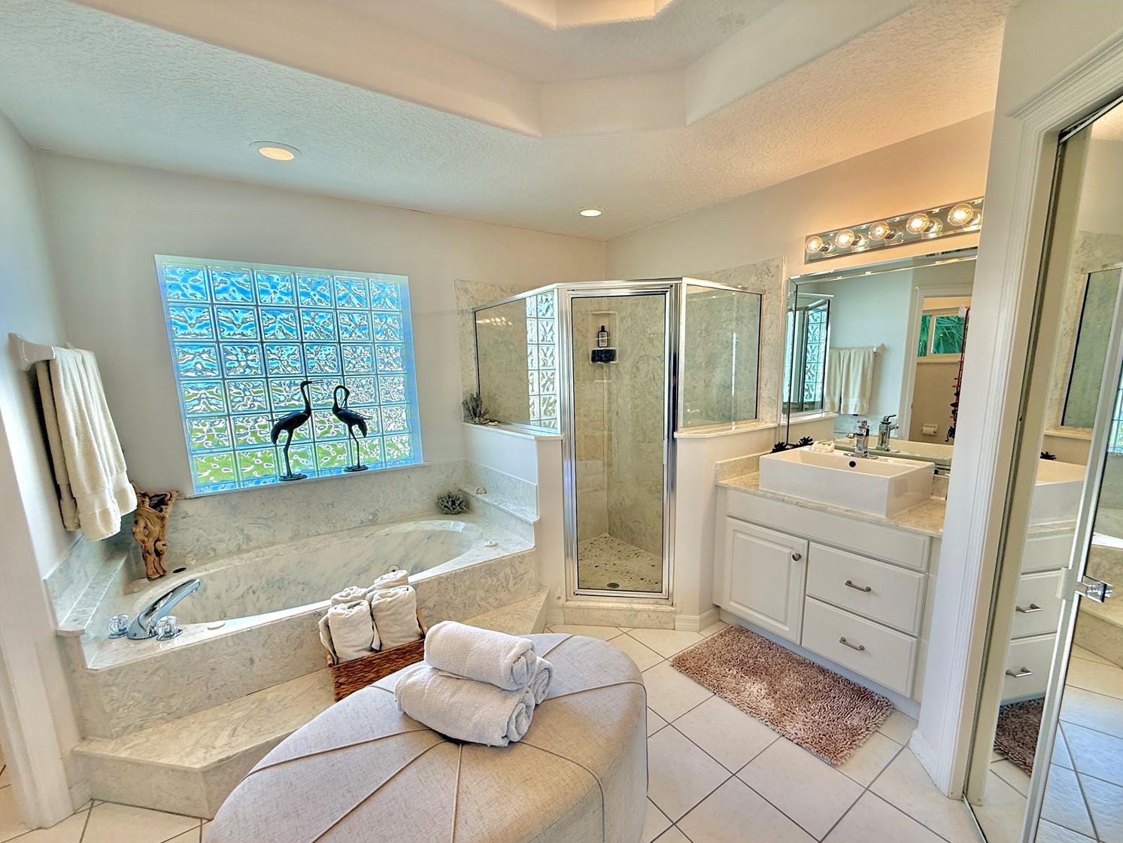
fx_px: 487
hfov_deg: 98.1
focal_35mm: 15
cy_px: 450
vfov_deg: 81.6
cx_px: 578
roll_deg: -0.2
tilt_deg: -10.4
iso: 64
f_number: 2.2
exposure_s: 1/148
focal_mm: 2.22
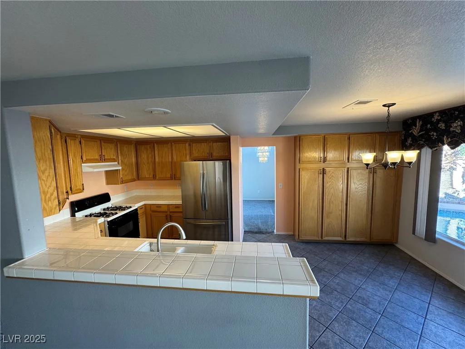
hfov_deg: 102.1
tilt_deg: -6.2
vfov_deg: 85.7
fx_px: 188
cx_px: 232
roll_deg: +1.1
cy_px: 174
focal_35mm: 14
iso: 160
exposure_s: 1/120
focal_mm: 2.22
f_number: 2.2
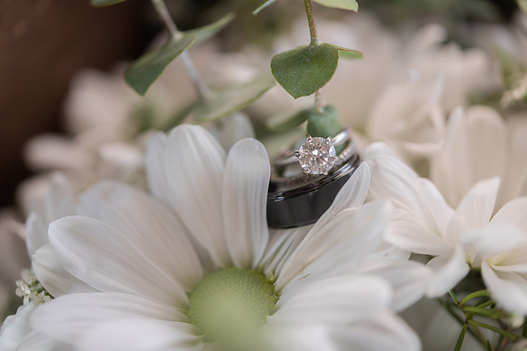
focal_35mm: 60
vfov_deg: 22.6
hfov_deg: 33.4
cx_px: 264
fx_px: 878
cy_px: 176
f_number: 3.5
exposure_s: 1/160
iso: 200
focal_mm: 60
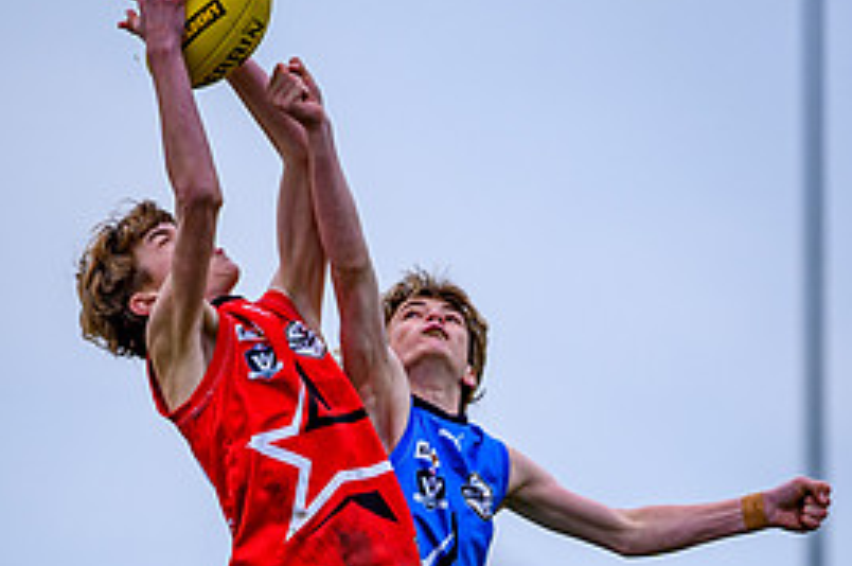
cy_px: 674
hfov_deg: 3.3
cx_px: 605
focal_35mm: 618
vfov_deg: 2.2
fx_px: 14608
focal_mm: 160
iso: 100
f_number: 2.8
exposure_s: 1/1600
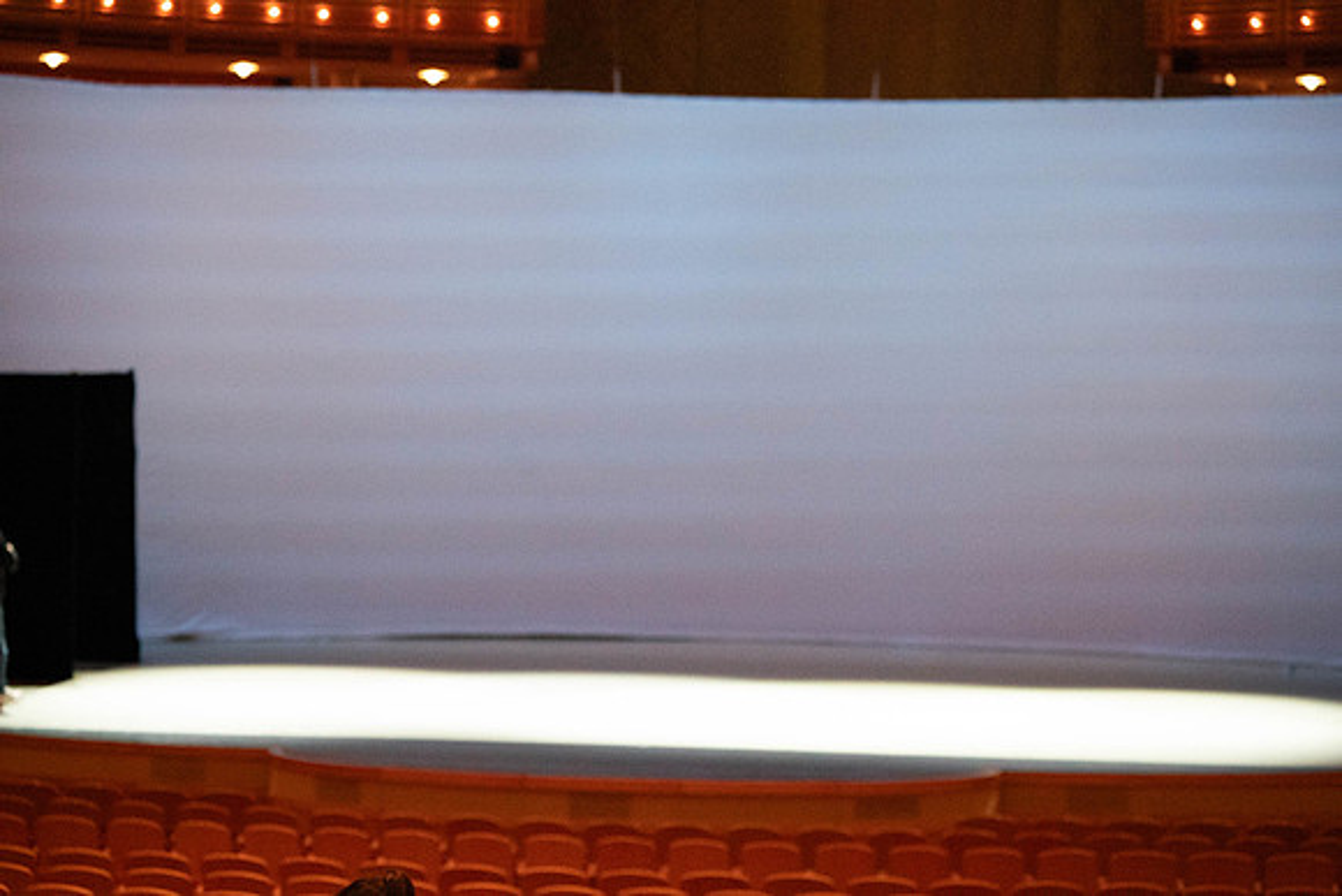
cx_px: 671
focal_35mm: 100
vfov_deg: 13.7
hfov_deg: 20.4
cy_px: 448
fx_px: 3728
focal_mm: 100
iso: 20000
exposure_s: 1/320
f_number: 5.6
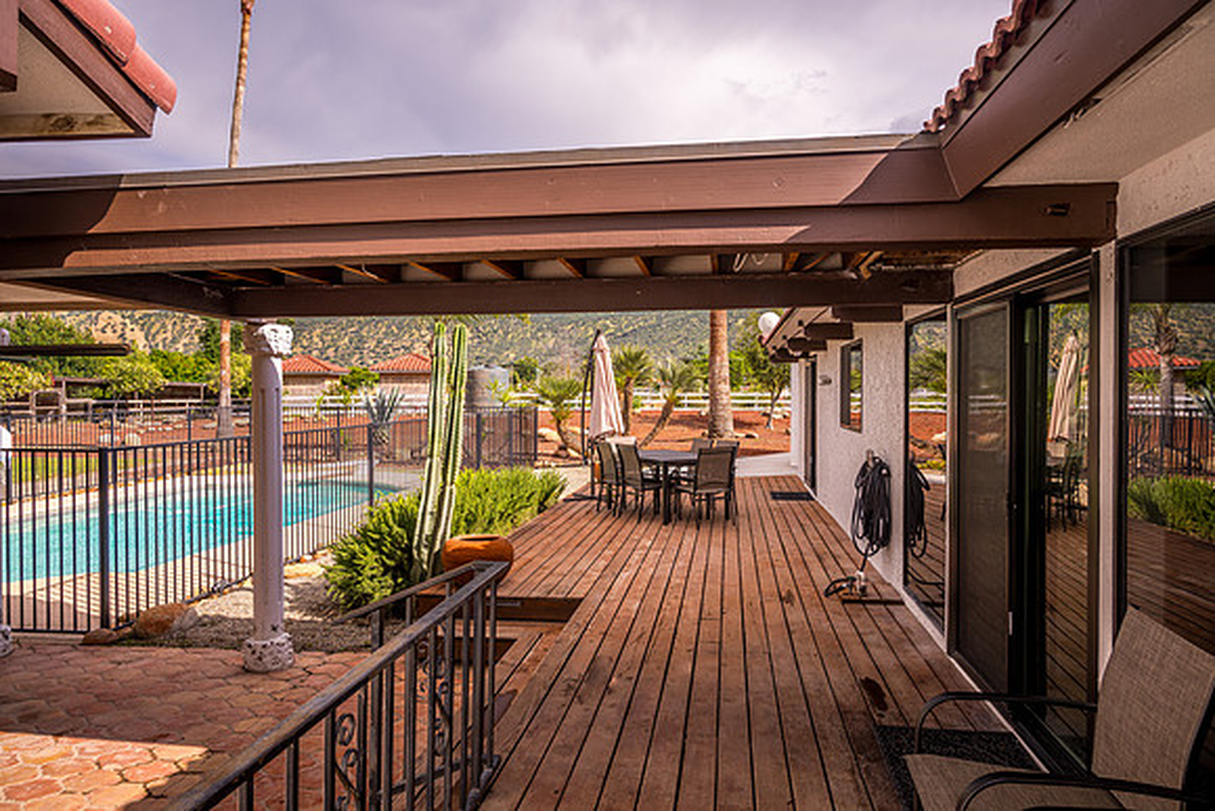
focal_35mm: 24
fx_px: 810
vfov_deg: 53.2
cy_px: 406
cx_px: 608
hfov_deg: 73.7
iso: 64
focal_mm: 24
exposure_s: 1/50
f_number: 8
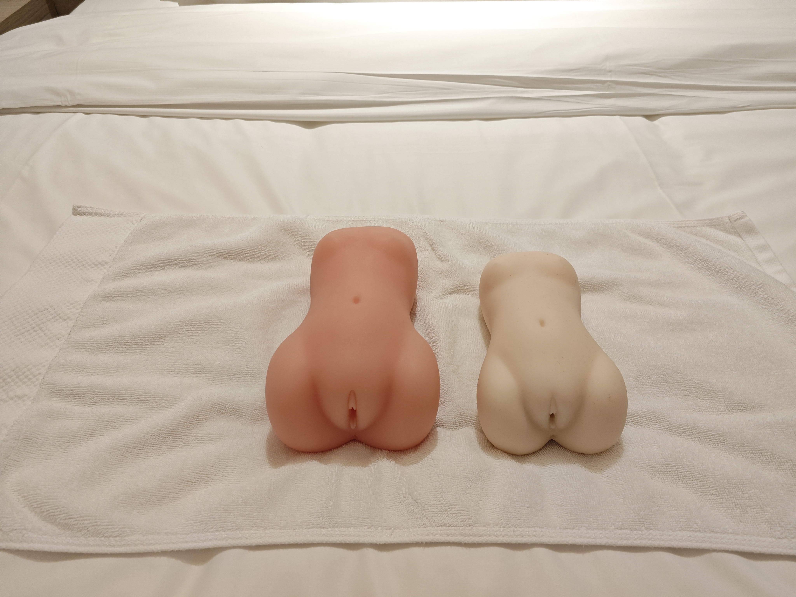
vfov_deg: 58.9
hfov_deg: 73.9
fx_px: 529
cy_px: 298
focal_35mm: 23
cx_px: 398
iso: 500
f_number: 1.8
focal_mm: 5.43
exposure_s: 1/50
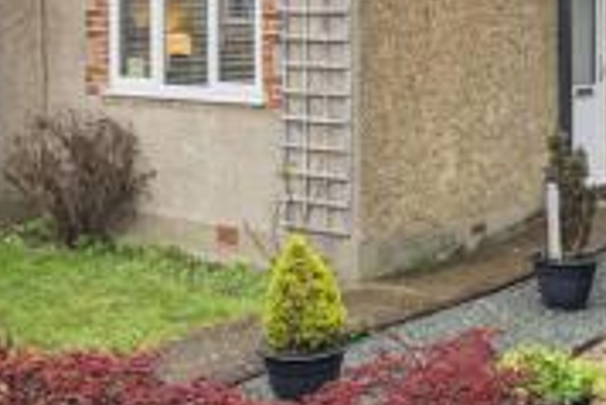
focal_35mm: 72
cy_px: -114
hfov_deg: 28.0
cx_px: 289
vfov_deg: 17.8
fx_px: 1213
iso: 500
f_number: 8
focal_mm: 27
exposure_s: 1/30
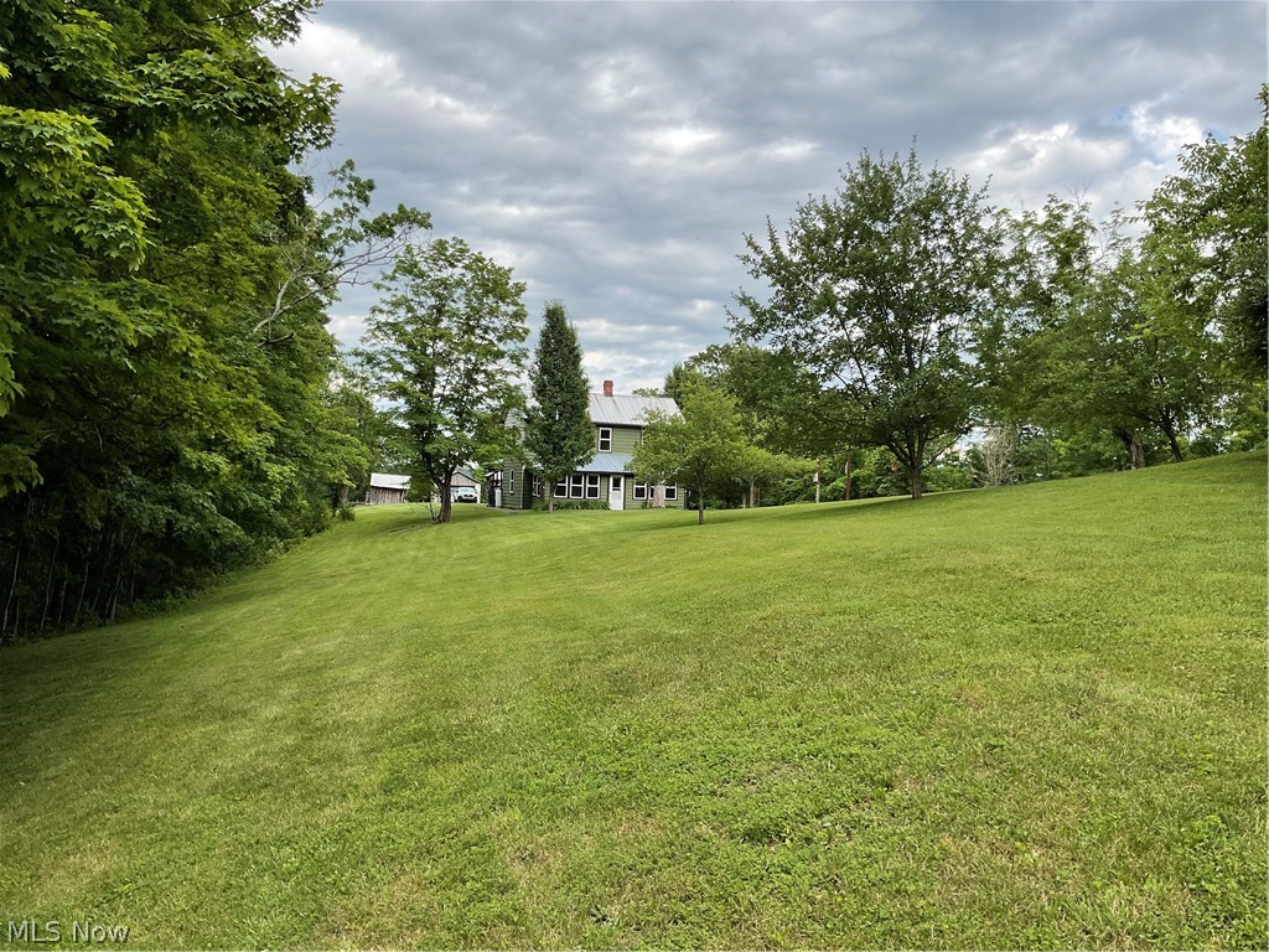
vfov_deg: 48.2
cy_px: 476
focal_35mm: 29
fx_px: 1063
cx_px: 634
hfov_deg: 61.7
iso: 16
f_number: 1.8
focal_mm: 3
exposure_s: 1/898
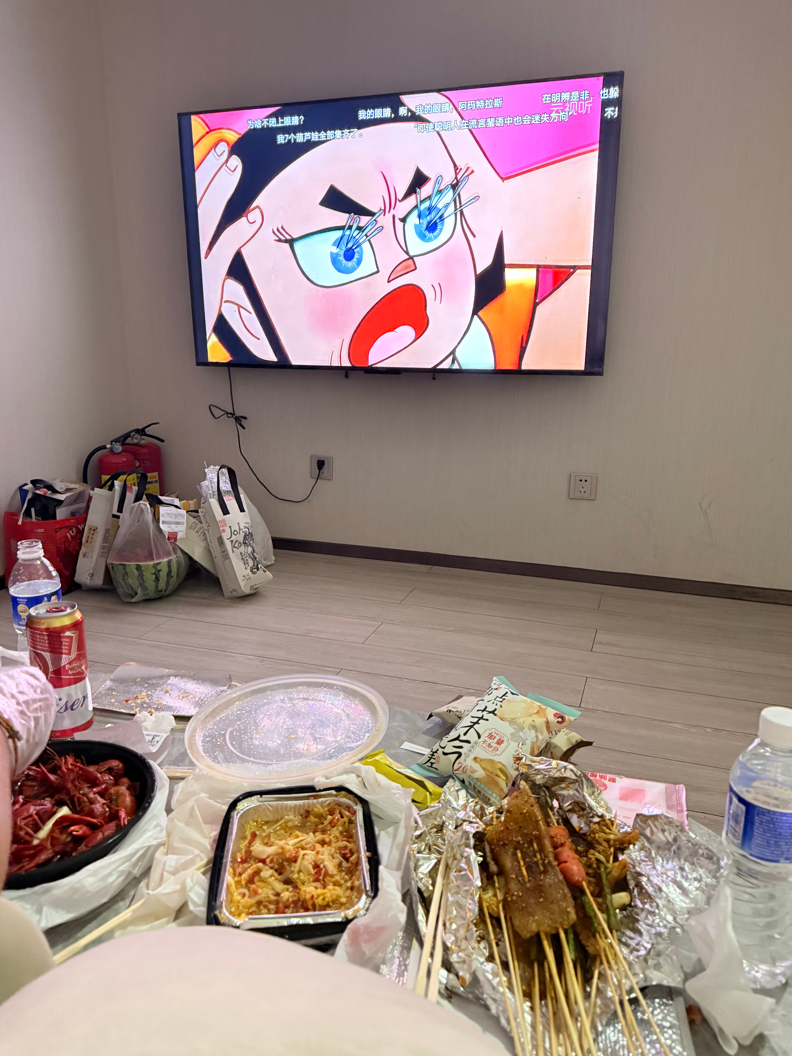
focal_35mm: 25
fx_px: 763
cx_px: 407
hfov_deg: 54.9
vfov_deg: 69.4
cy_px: 520
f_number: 1.78
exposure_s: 1/25
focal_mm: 6.76
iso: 1000
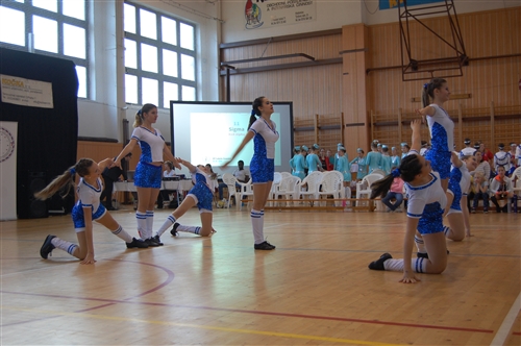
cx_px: 260
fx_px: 650
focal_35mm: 45
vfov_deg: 29.8
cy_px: 173
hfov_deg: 43.7
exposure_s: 1/80
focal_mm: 30
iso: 400
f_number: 4.5
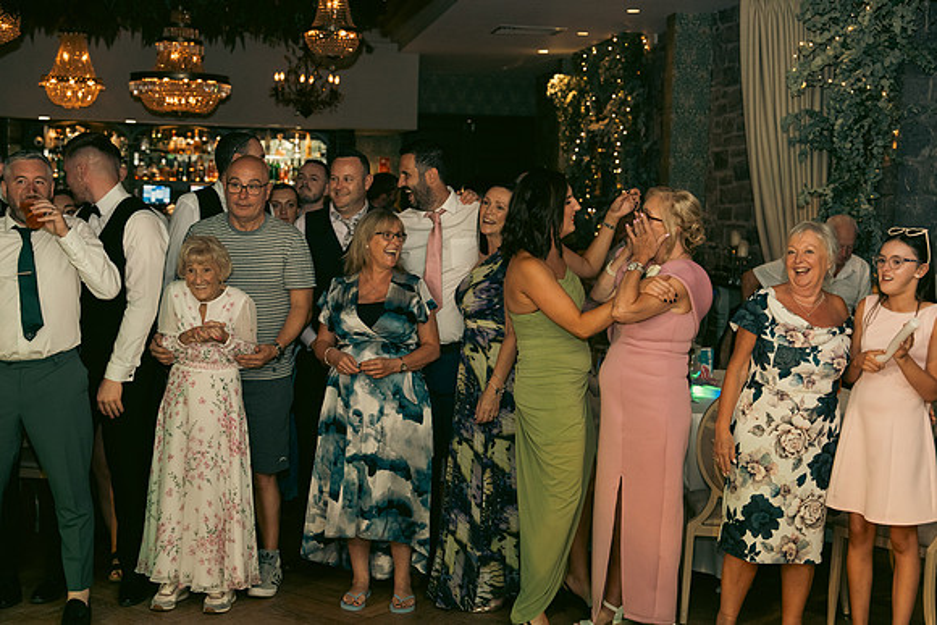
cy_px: 312
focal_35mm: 53
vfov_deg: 25.5
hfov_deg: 37.5
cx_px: 468
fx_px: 1380
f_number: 3.5
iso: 2500
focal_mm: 53
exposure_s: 1/160
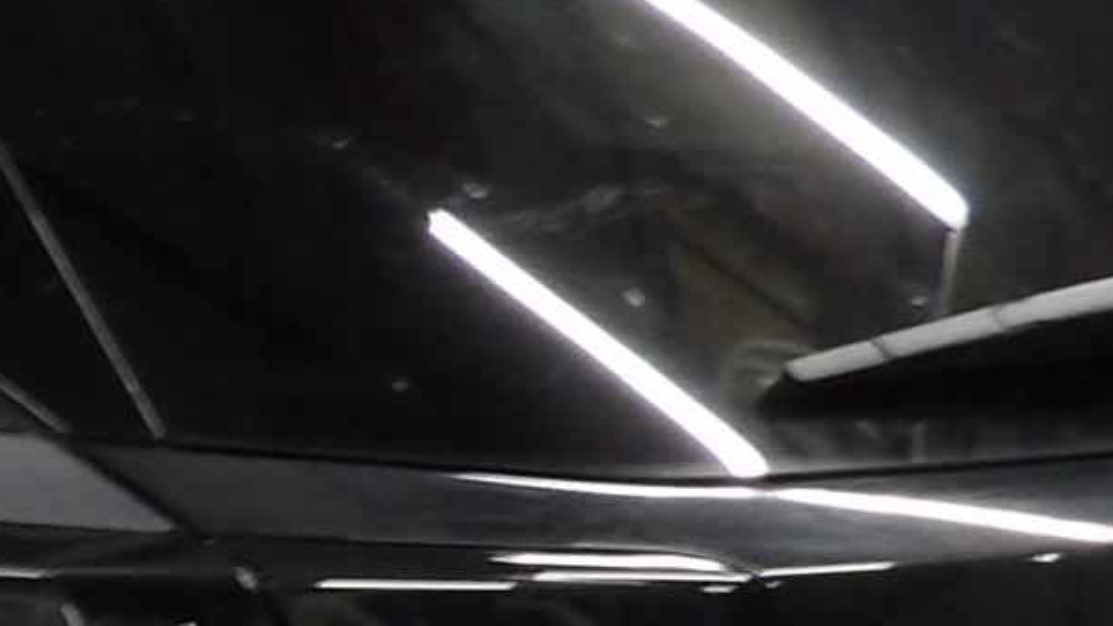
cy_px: 983
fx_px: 6463
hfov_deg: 9.1
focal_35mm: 219
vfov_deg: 5.5
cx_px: -1273
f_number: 3.6
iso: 200
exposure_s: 1/17
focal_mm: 5.9
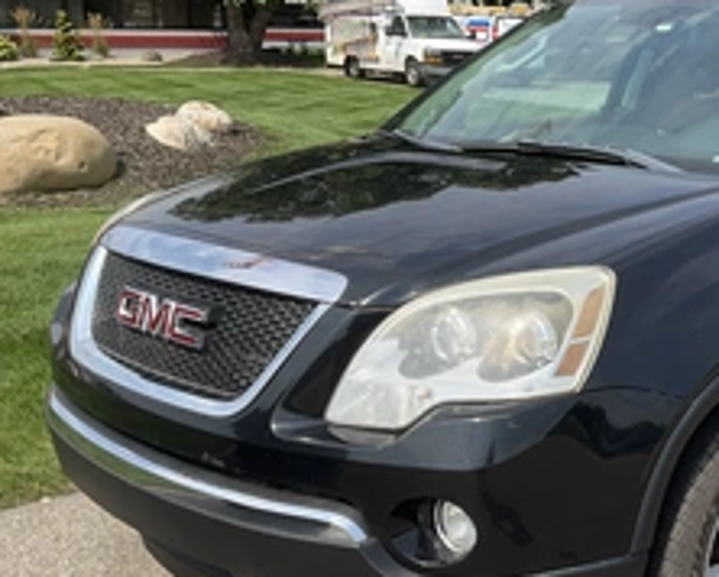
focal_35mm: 51
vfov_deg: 29.6
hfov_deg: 34.8
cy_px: 350
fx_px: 1086
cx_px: 628
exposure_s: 1/1311
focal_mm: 3
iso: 25
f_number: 1.8
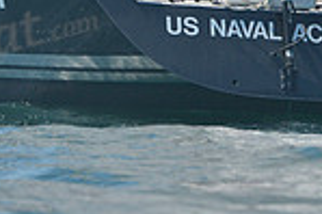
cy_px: -90
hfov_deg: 1.3
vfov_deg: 0.9
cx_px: 212
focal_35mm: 1556
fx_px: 13902
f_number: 5.6
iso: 200
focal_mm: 400
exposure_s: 1/1250
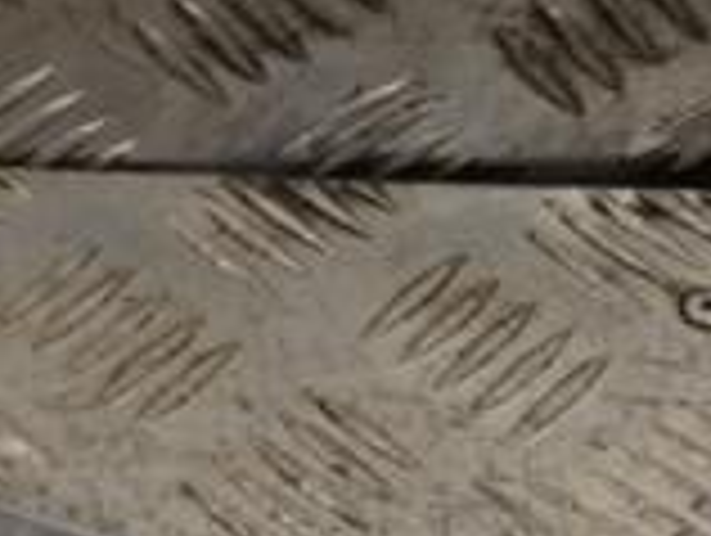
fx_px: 3147
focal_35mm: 153
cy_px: 878
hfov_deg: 11.8
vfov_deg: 9.4
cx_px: -598
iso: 100
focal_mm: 28
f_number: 4.5
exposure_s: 1/50
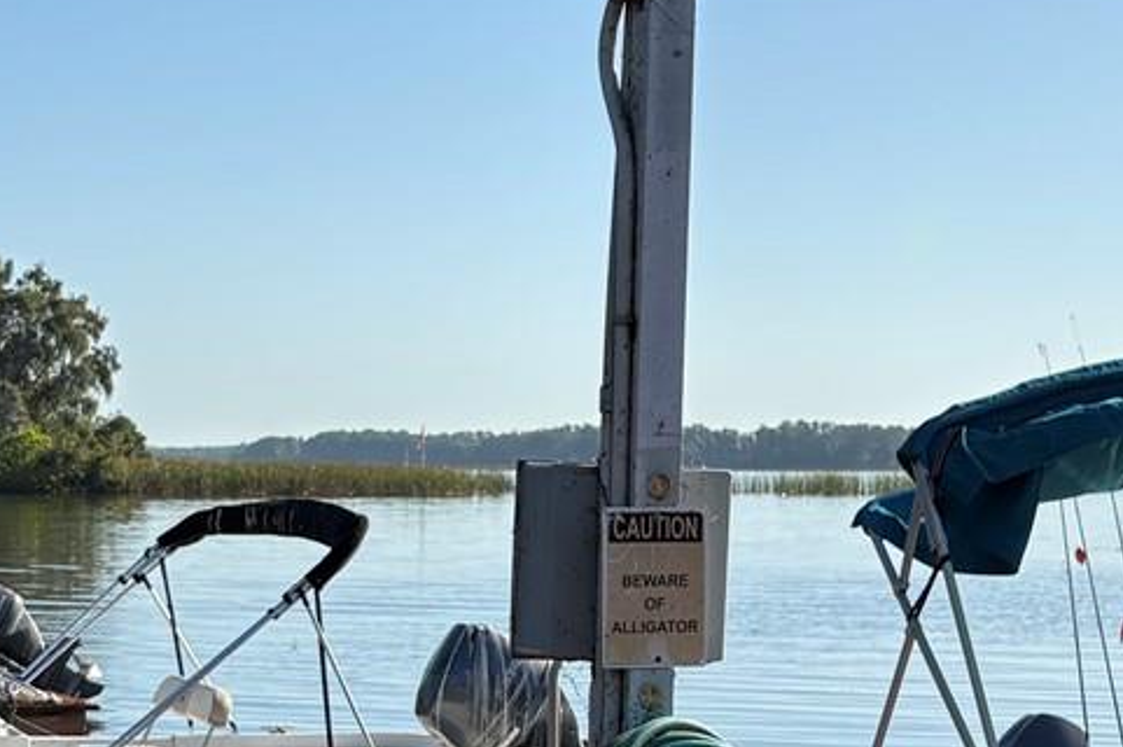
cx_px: 427
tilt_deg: -7.4
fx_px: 2805
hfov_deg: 22.6
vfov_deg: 14.8
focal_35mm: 90
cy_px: 843
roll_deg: +0.7
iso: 50
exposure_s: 1/2865
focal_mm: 5.96
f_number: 1.6
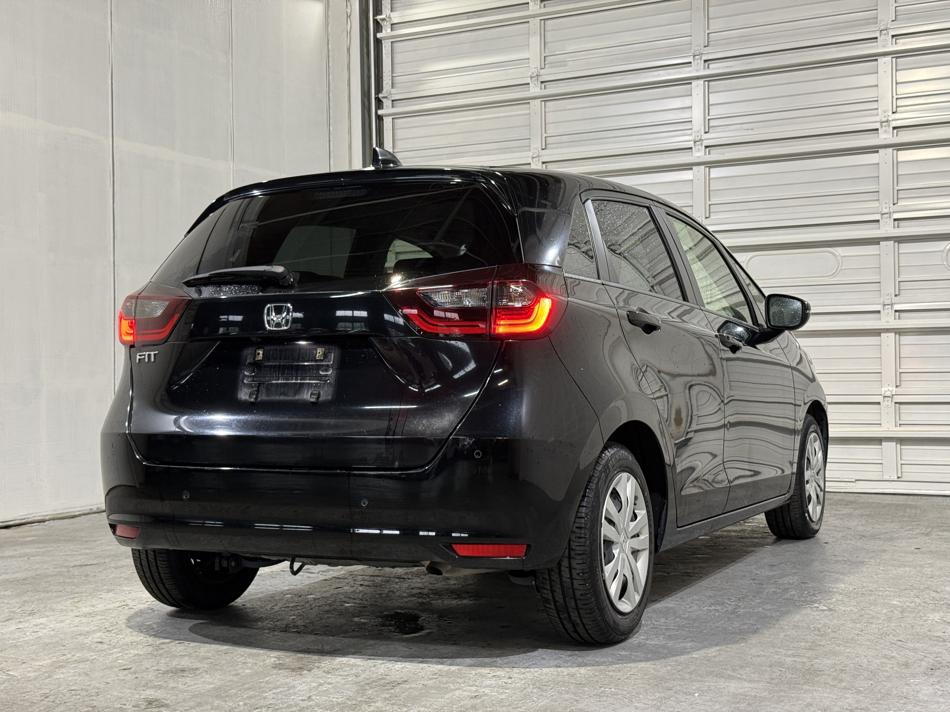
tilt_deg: +0.3
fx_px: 1317
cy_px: 356
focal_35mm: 48
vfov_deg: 30.3
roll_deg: +0.6
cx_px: 475
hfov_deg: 39.7
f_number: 1.78
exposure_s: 1/60
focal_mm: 6.76
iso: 200
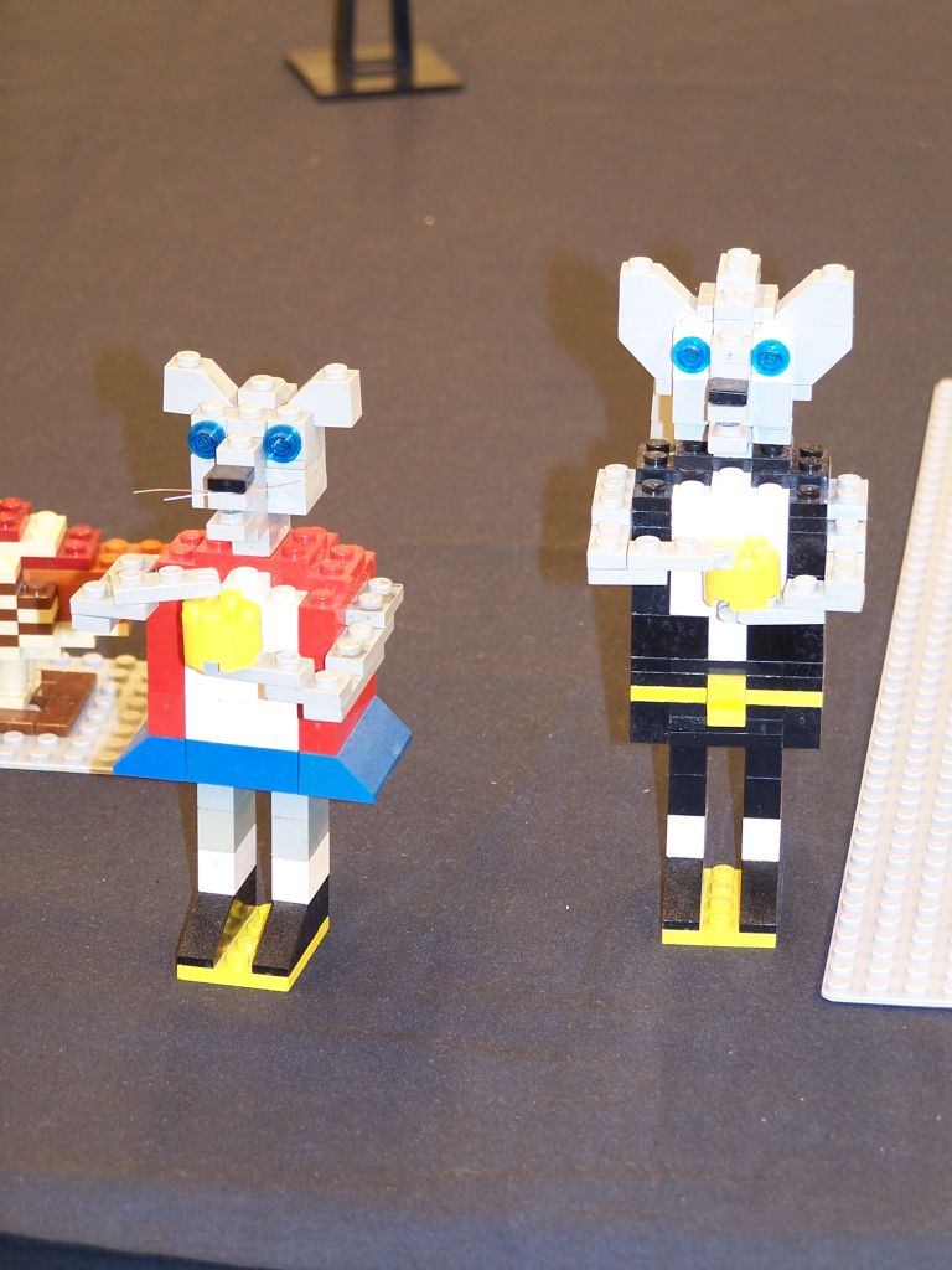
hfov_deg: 10.7
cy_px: 635
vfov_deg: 14.2
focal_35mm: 139
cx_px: 476
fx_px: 5097
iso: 80
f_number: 3.2
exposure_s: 1/2
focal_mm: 23.1
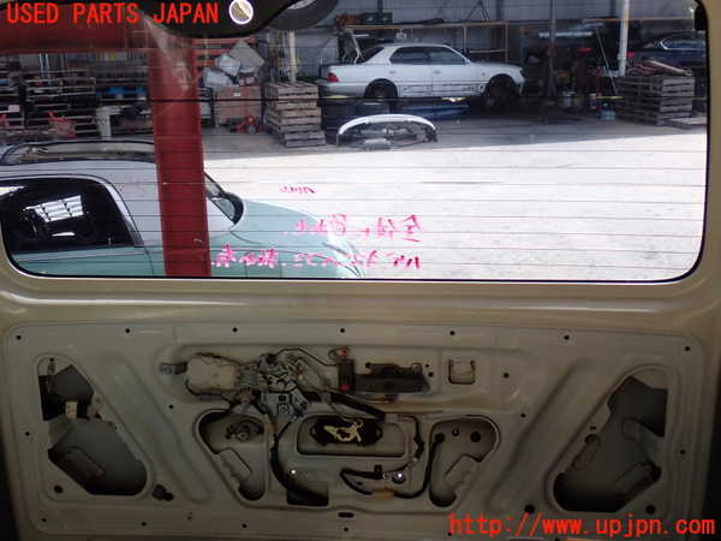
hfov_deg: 45.8
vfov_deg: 35.1
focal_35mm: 41
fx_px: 854
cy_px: 270
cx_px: 360
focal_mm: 7.31
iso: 160
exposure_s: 1/80
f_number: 2.8
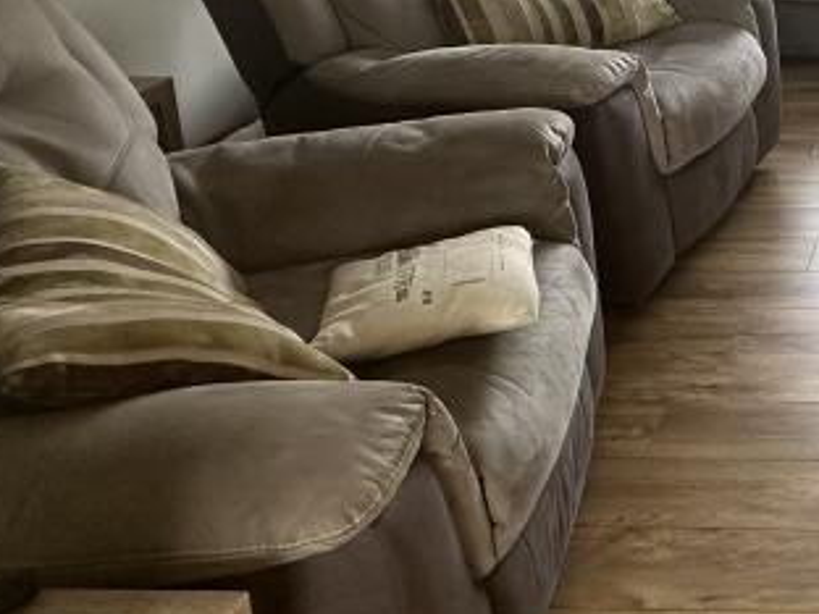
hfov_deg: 34.3
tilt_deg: -11.7
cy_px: -66
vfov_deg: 28.5
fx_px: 1088
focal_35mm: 46
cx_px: 948
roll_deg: +1.5
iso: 250
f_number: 2.2
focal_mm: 2.22
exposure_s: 1/99
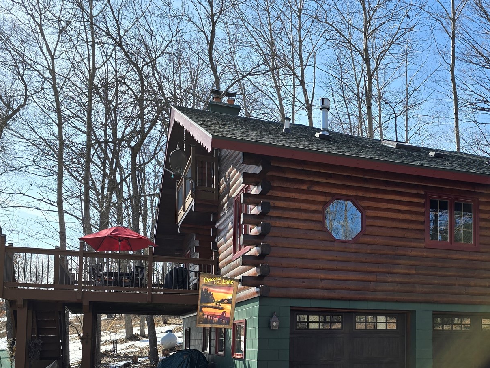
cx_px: 360
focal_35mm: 39
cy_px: 310
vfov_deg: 35.3
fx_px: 552
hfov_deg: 46.4
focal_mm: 6.3
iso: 12
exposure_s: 1/406
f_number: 1.7
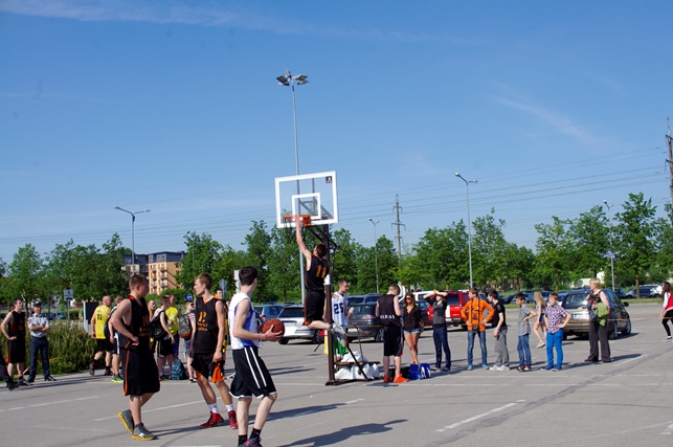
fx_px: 840
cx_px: 336
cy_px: 224
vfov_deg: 29.8
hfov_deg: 43.7
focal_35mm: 45
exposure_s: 1/500
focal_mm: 30
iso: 200
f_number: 8
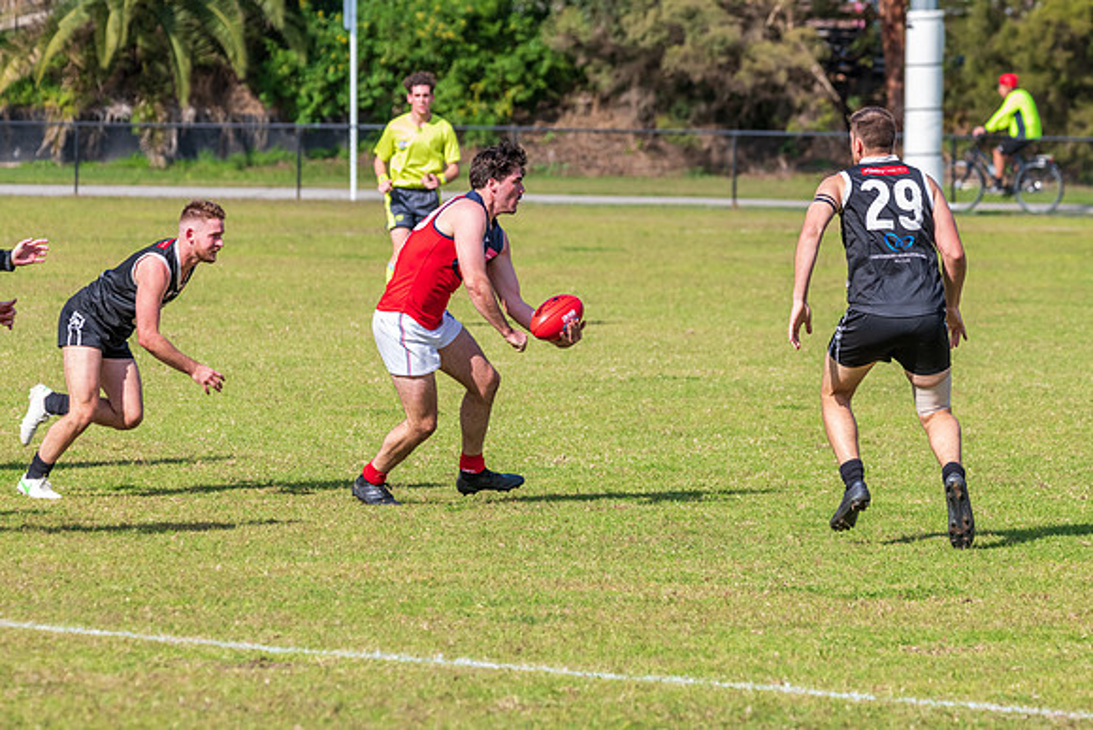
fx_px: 8711
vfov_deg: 4.8
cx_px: 546
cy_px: 358
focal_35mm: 287
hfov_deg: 7.2
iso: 800
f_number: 8
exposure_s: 1/1600
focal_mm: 260
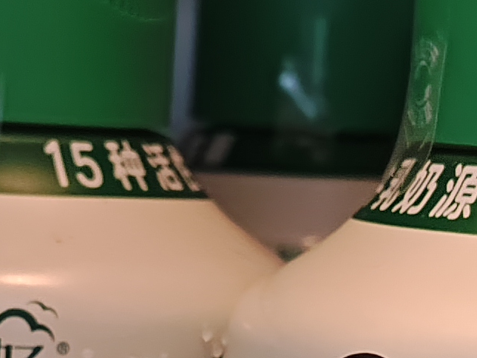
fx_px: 2012
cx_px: 121
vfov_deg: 10.1
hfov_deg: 13.5
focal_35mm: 146
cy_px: 361
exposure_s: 1/33.3
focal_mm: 5.56
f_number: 1.88
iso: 1713
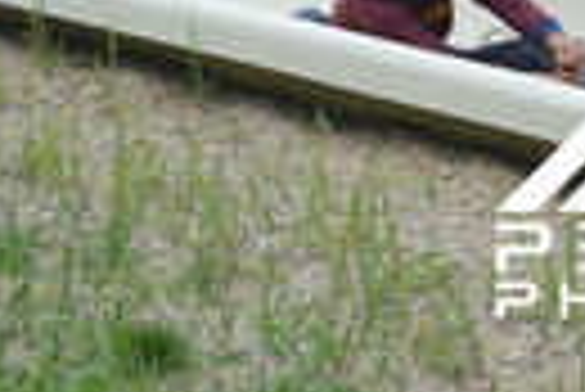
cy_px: 128
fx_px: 9745
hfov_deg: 3.4
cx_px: 670
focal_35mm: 599
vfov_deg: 2.3
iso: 450
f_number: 6.3
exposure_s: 1/640
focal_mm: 195
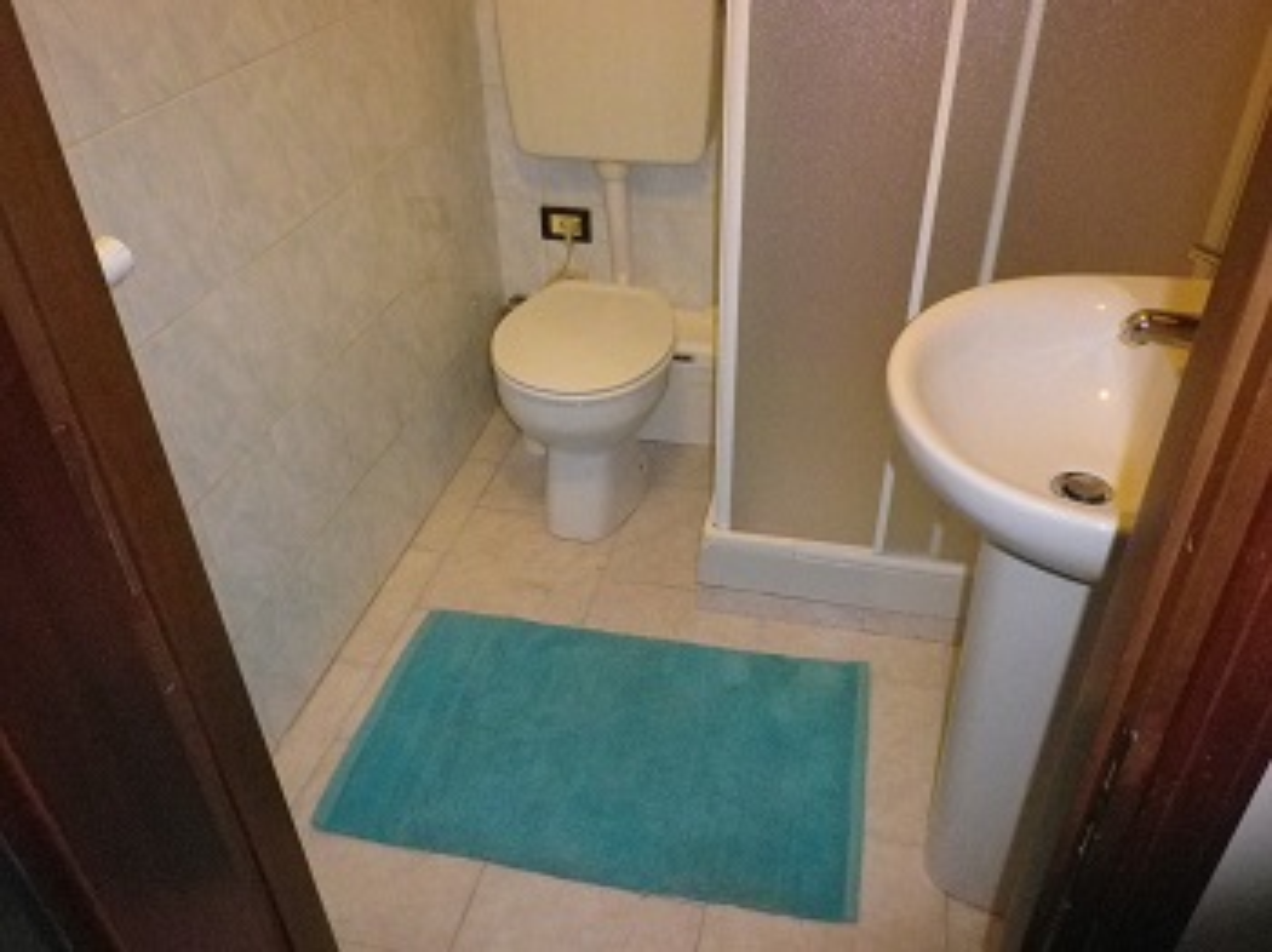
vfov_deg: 49.7
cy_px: 476
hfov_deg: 63.5
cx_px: 636
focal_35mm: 28
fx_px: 1028
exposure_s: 1/50
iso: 800
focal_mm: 5
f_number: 3.2
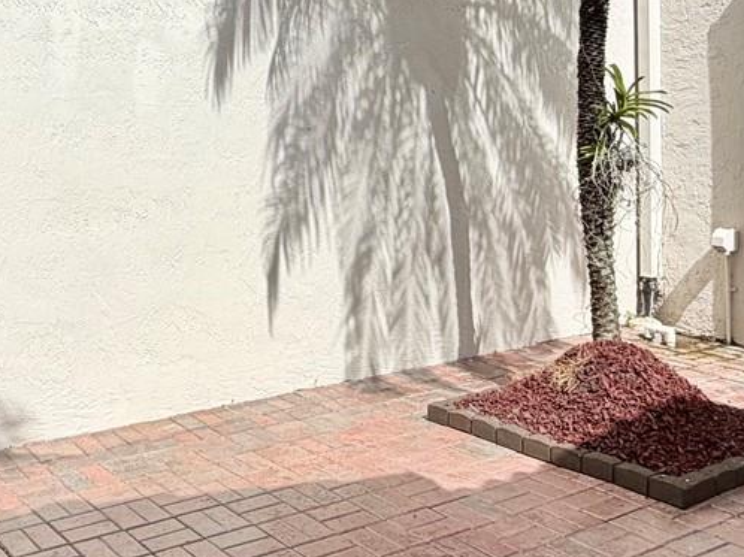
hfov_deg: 40.5
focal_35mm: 45
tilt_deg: +0.1
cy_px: 125
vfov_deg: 31.5
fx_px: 967
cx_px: 160
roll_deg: +1.6
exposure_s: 1/1050
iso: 20
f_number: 2.2
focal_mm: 2.22
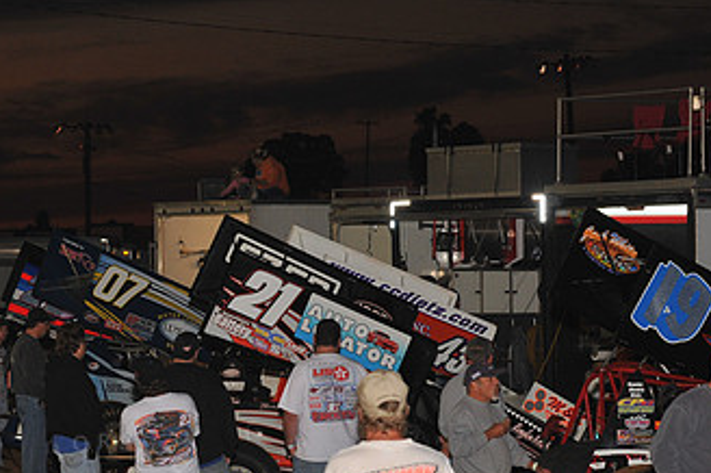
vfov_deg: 6.9
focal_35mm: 198
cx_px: 104
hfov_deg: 10.4
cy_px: 365
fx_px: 3907
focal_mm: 112
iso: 1000
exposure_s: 1/320
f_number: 8
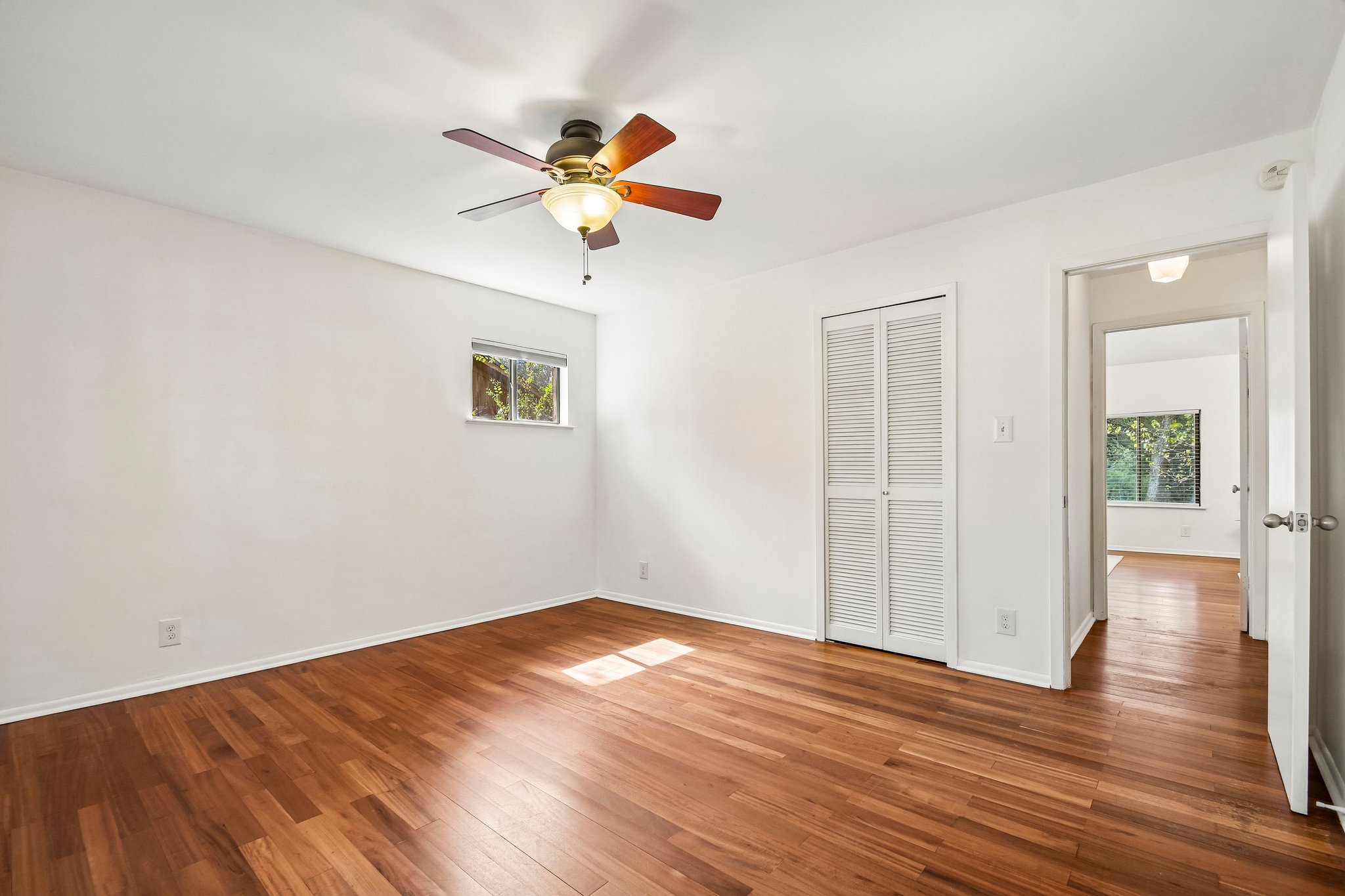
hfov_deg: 100.4
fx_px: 560
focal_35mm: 15
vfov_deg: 77.3
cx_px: 672
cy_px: 448
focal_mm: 10
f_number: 8
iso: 400
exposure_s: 1/15
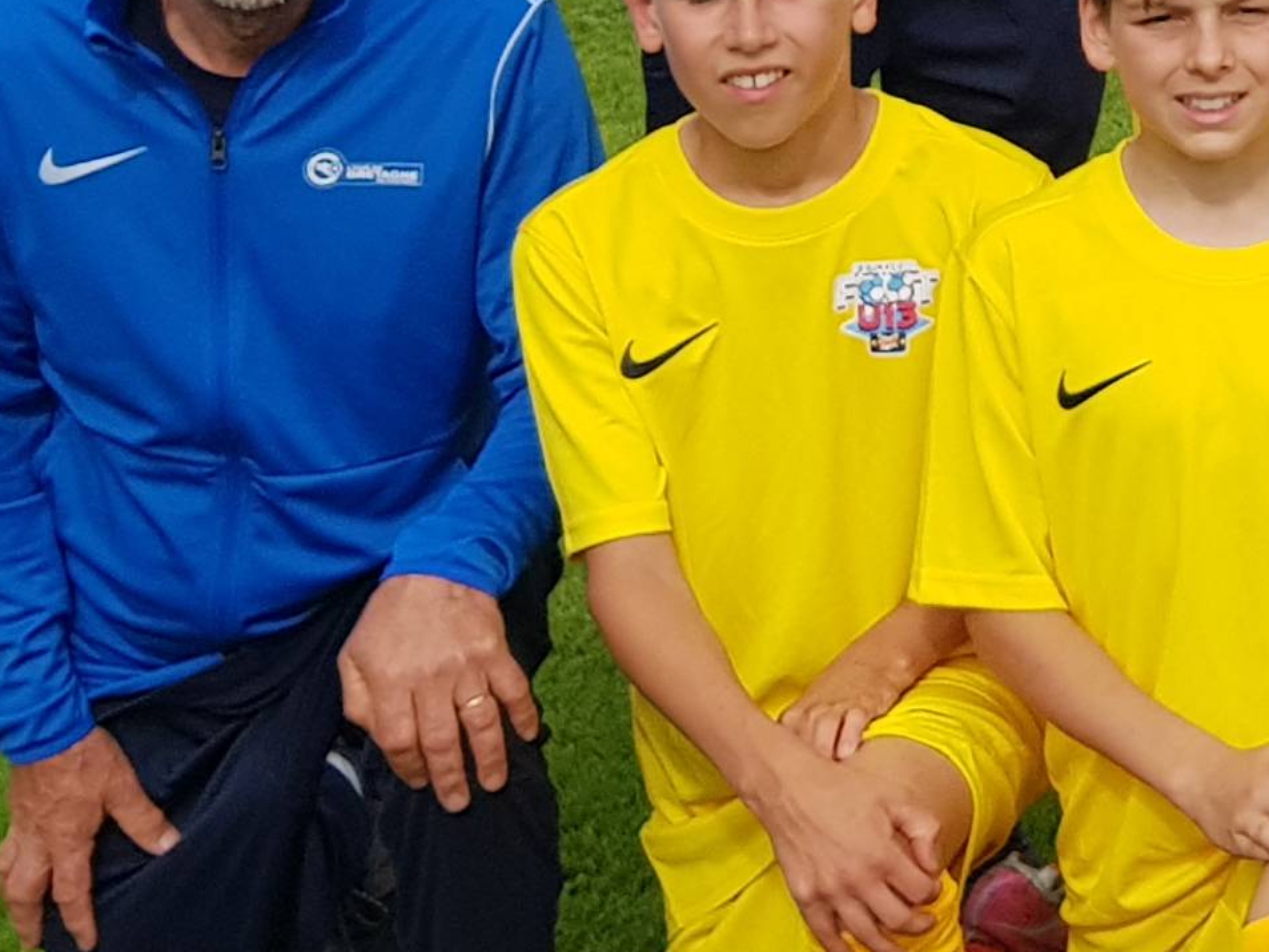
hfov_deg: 15.5
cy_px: -411
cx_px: 2240
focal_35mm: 110
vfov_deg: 12.9
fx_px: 4033
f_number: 1.7
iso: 40
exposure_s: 1/1548
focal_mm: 4.2
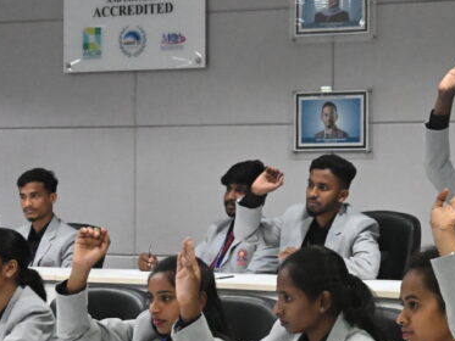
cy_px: 258
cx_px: 500
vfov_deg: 15.5
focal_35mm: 95
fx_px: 1249
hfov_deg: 19.8
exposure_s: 1/250
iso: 7200
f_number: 4
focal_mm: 24
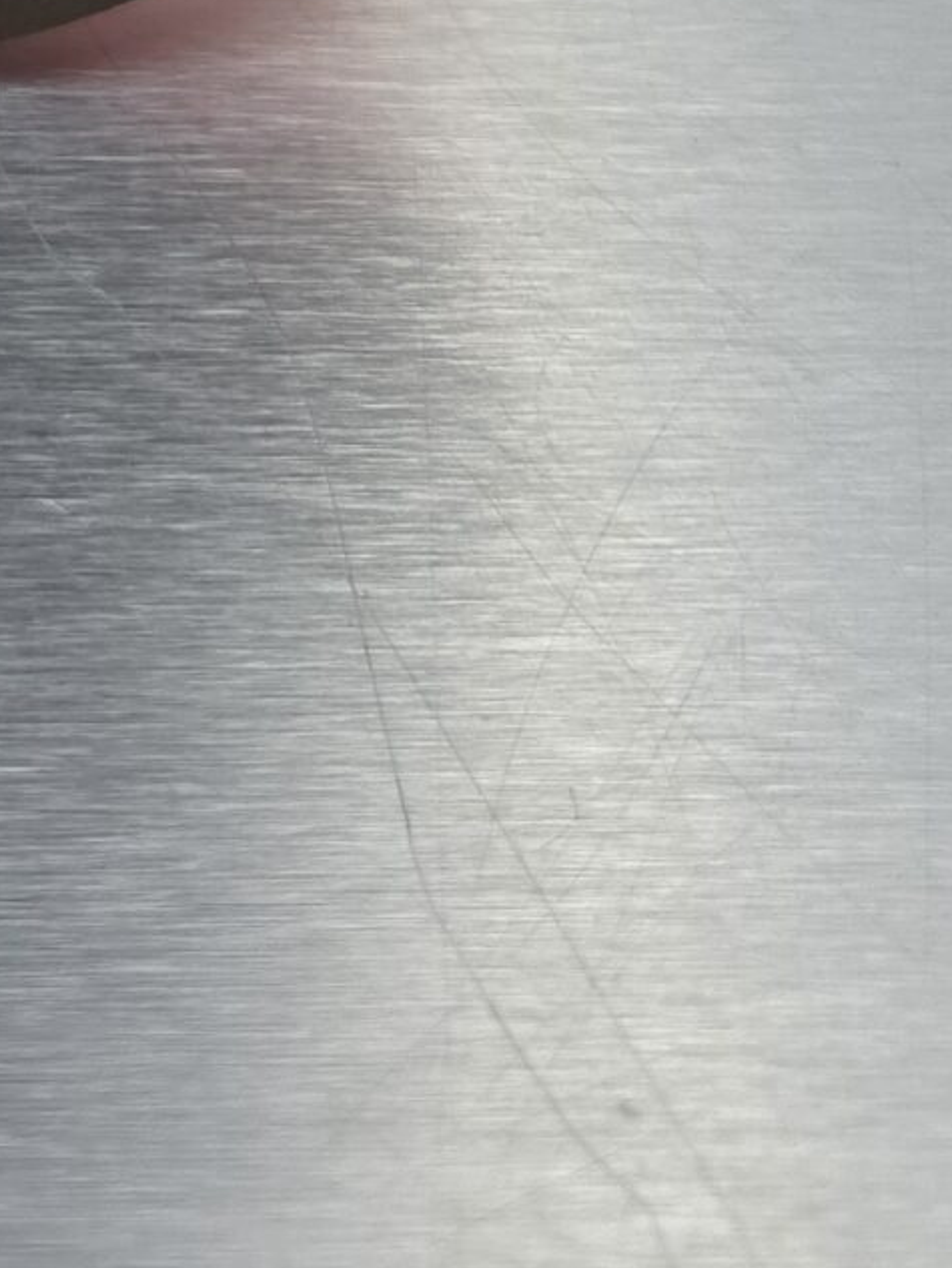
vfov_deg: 16.7
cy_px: -1152
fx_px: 3409
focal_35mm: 93
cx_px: -633
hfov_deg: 14.4
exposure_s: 1/100
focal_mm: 6.5
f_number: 1.4
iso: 125
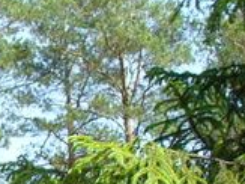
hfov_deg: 11.5
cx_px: -127
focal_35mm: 165
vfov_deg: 8.8
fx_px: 1167
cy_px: 244
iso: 100
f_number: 2.8
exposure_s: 1/500
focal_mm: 6.1
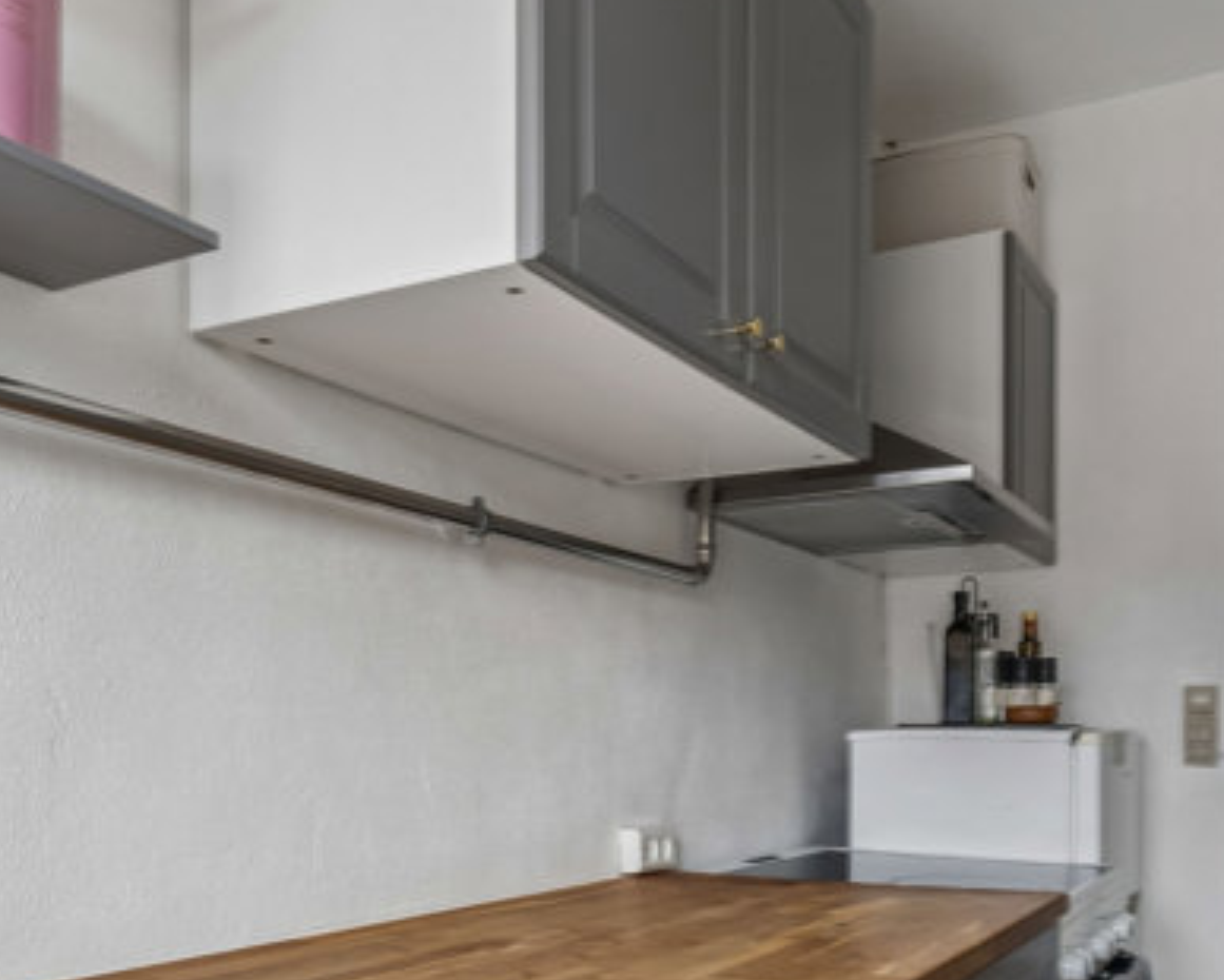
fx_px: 1159
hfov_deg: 55.5
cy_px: 776
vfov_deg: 43.8
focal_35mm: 32
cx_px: 683
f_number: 8
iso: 640
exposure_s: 1/1.67
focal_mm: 11
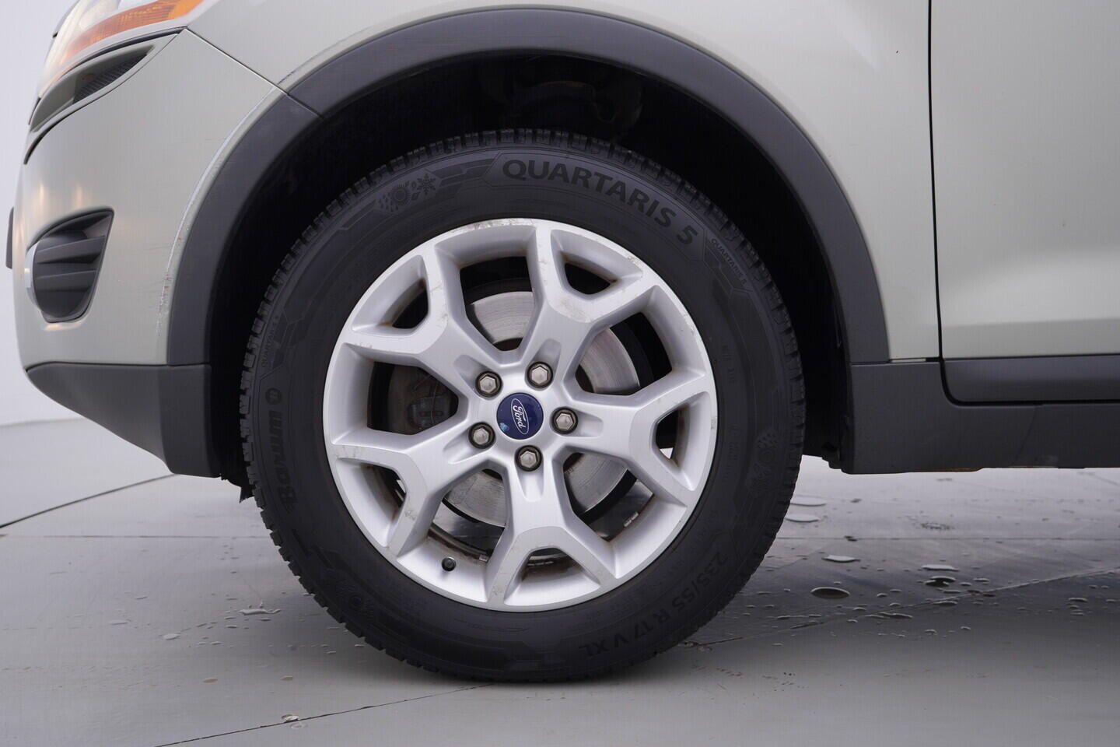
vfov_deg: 36.9
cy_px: 374
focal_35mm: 36
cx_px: 560
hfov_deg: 53.1
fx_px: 1120
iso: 125
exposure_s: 1/60
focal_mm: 24
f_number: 4
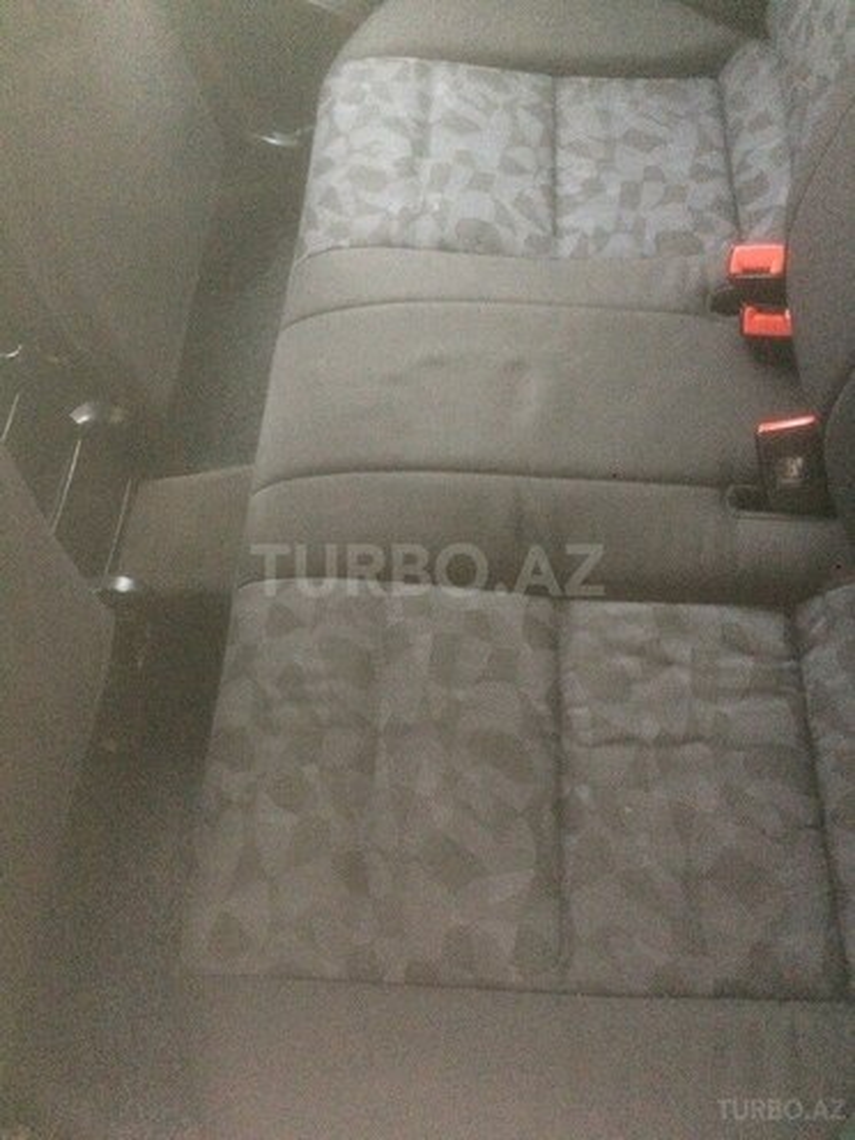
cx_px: 428
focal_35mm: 29
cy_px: 570
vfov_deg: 61.7
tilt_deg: -56.2
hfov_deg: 48.2
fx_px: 955
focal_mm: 4.15
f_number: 2.2
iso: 400
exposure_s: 1/17
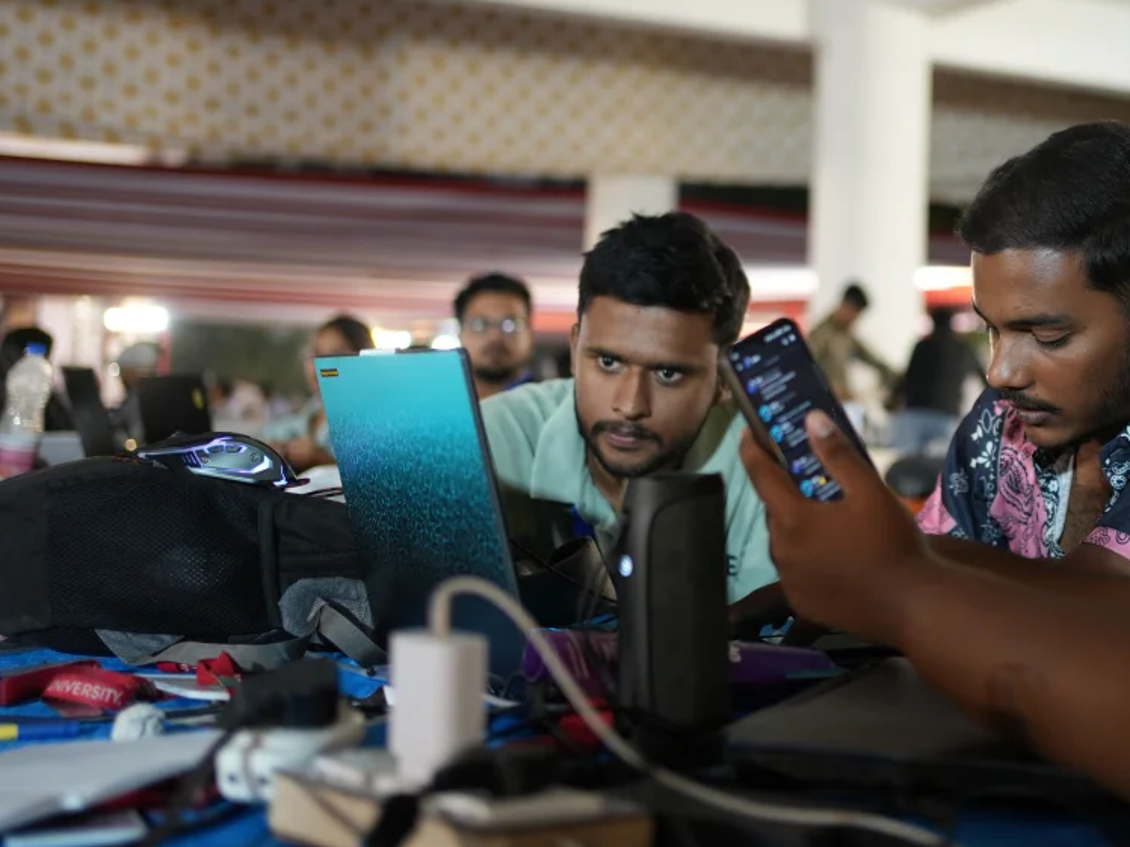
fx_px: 1763
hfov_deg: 34.7
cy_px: 251
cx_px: 866
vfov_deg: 26.8
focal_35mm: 54
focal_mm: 35
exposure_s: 1/60
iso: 500
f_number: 2
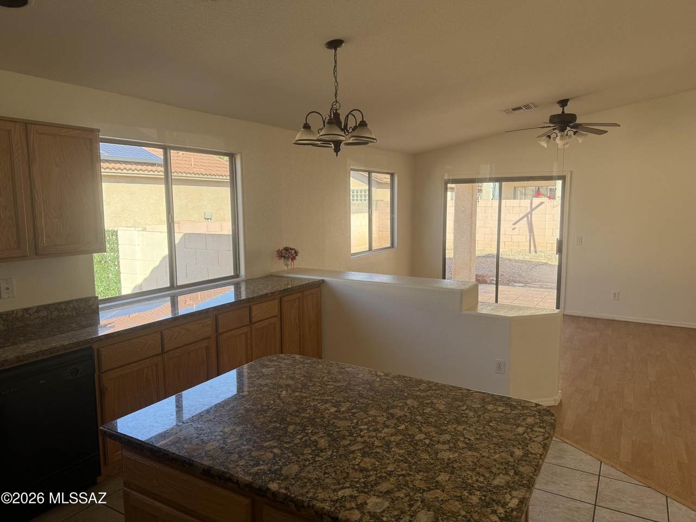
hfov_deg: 71.6
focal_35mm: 24
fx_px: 483
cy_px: 261
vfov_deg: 56.8
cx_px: 348
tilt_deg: -4.1
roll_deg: -0.7
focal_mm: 6.76
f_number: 1.78
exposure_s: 1/450
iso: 100
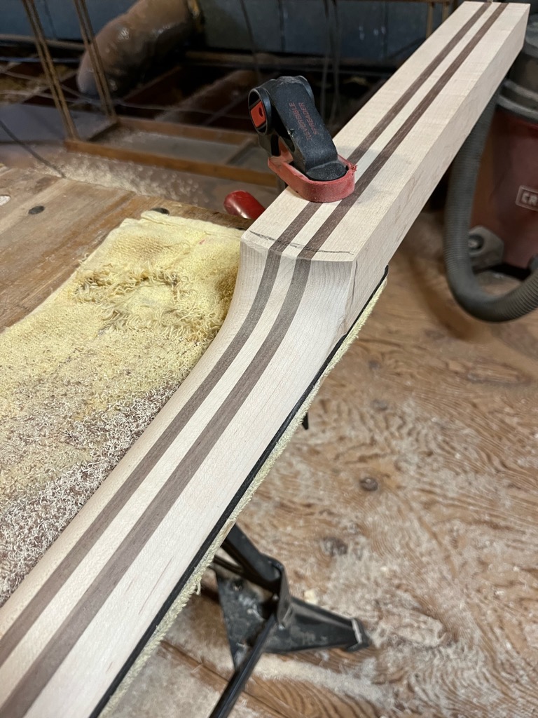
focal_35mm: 26
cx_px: 269
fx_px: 539
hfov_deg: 53.1
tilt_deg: -44.0
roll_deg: +7.7
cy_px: 359
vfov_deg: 67.3
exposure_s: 1/60
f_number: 1.6
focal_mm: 5.1
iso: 250
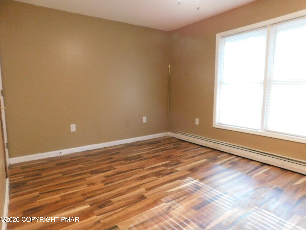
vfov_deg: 58.9
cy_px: 115
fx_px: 203
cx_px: 153
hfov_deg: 73.9
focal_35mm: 23
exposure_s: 1/8
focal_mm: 4
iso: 800
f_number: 3
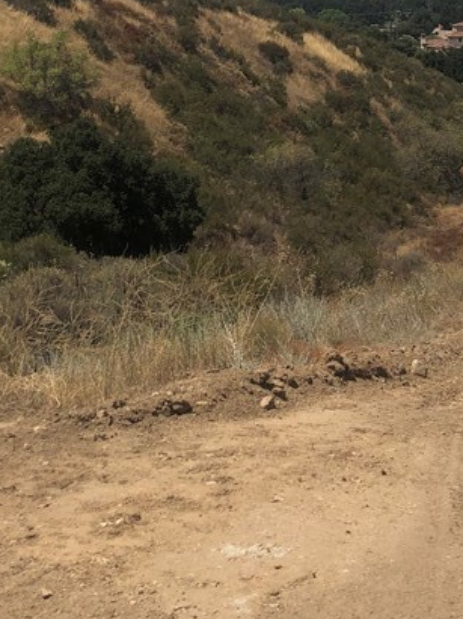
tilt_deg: -4.8
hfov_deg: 21.0
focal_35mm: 70
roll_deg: -0.5
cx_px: 273
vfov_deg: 26.9
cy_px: 68
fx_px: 1250
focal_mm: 3.99
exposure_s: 1/3205
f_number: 1.8
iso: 20
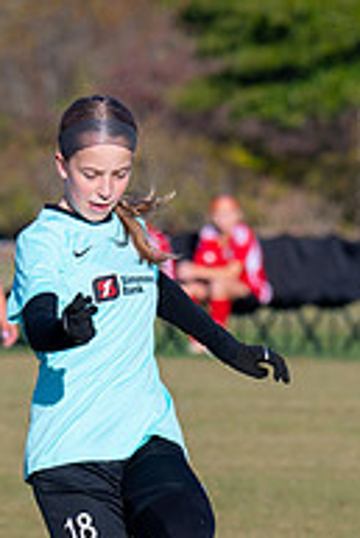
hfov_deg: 1.4
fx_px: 14747
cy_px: 660
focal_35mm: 985
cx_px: 103
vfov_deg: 2.1
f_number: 5.6
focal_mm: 220
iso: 180
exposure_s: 1/1000
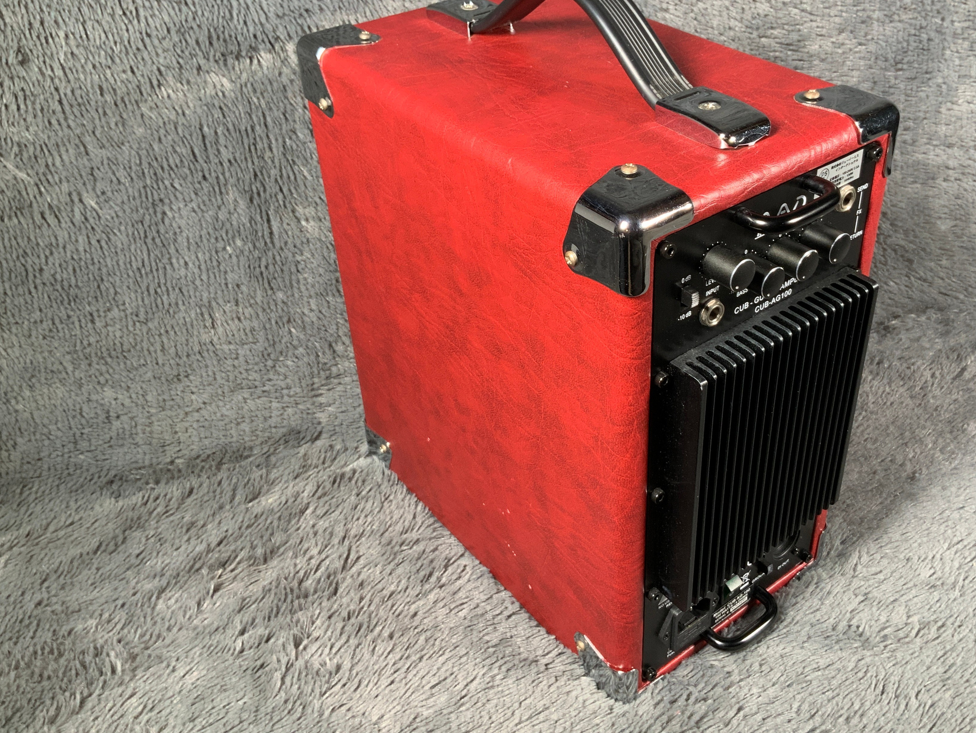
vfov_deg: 39.6
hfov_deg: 51.1
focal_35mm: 36
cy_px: 328
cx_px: 571
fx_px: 1015
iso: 64
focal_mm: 3
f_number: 1.8
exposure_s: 1/50
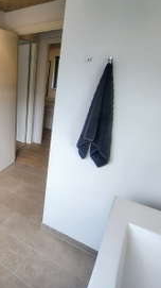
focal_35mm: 24
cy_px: 145
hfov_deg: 40.6
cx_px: -6
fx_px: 183
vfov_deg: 76.4
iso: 106
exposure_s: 1/50
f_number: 2.2
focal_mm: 1.66
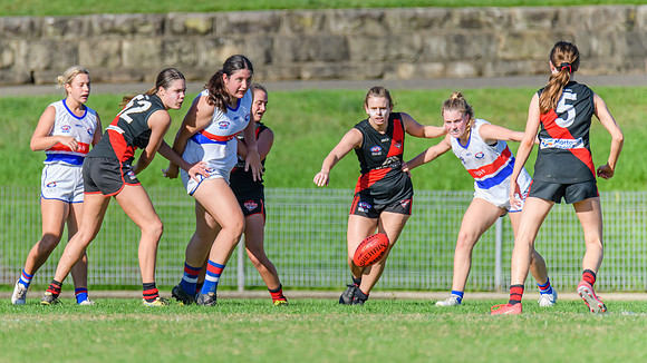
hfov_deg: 2.5
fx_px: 14794
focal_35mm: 862
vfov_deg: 1.4
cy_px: 145
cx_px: 258
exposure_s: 1/1600
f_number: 6.3
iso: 640
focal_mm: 600
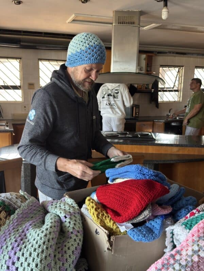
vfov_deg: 52.6
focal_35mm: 35
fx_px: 275
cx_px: 102
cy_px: 136
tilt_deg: -11.1
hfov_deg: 40.7
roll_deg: -0.6
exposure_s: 1/48
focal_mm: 6.76
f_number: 1.78
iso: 200
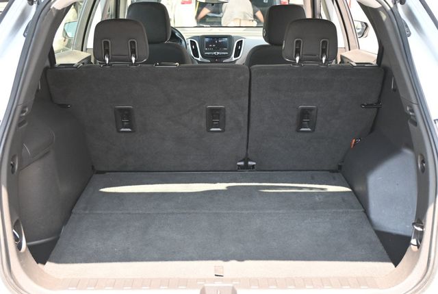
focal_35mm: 47
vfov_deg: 28.6
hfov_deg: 41.6
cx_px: 219
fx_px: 576
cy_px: 147
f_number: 5
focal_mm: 31.5
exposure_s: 1/125
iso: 800
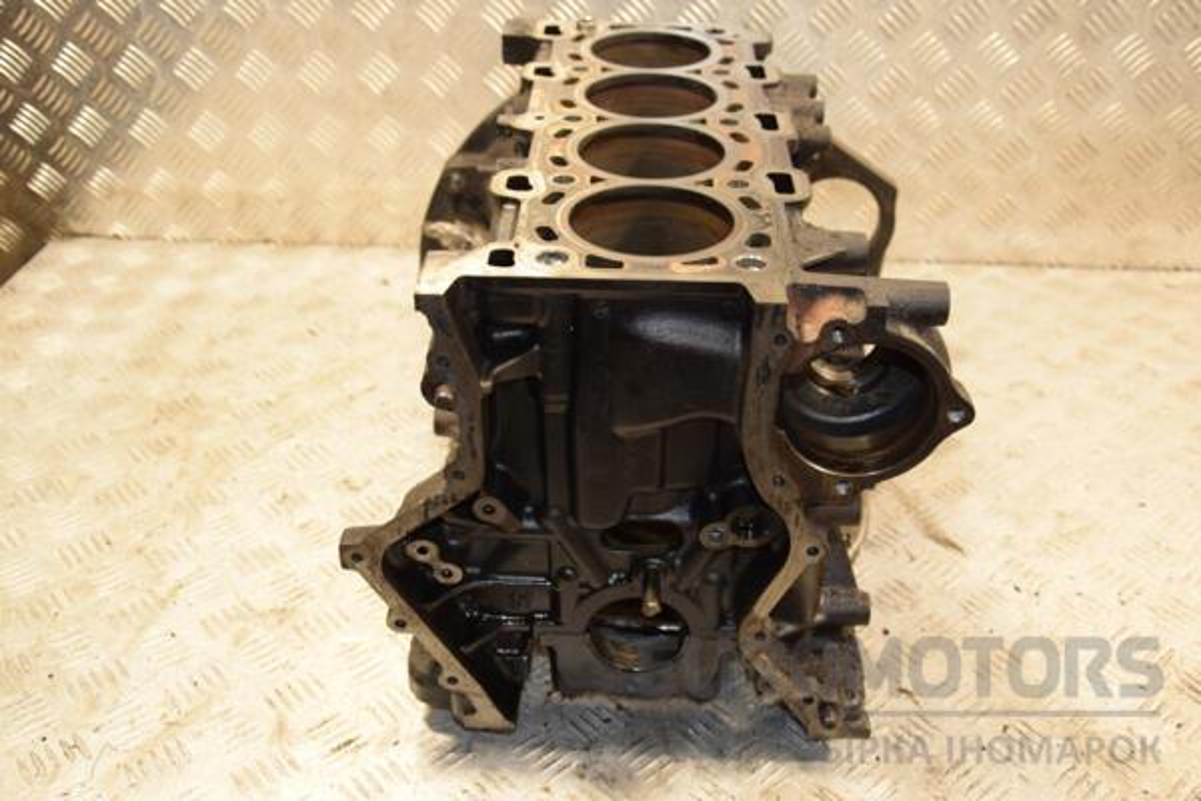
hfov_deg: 51.3
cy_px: 400
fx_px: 1251
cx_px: 600
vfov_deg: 35.5
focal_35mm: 38
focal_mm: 25
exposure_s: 1/100
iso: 800
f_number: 5
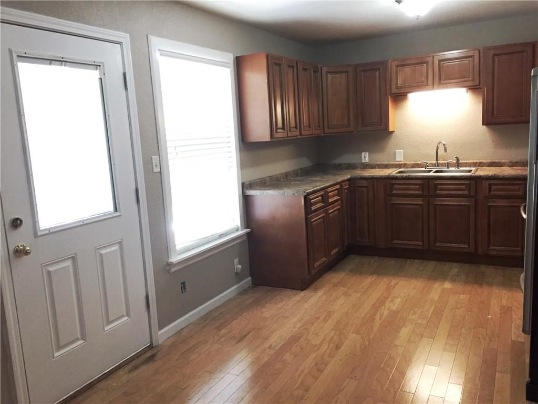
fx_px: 451
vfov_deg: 48.2
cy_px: 202
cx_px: 269
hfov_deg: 61.7
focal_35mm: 29
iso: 200
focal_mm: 4.15
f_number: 2.2
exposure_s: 1/30
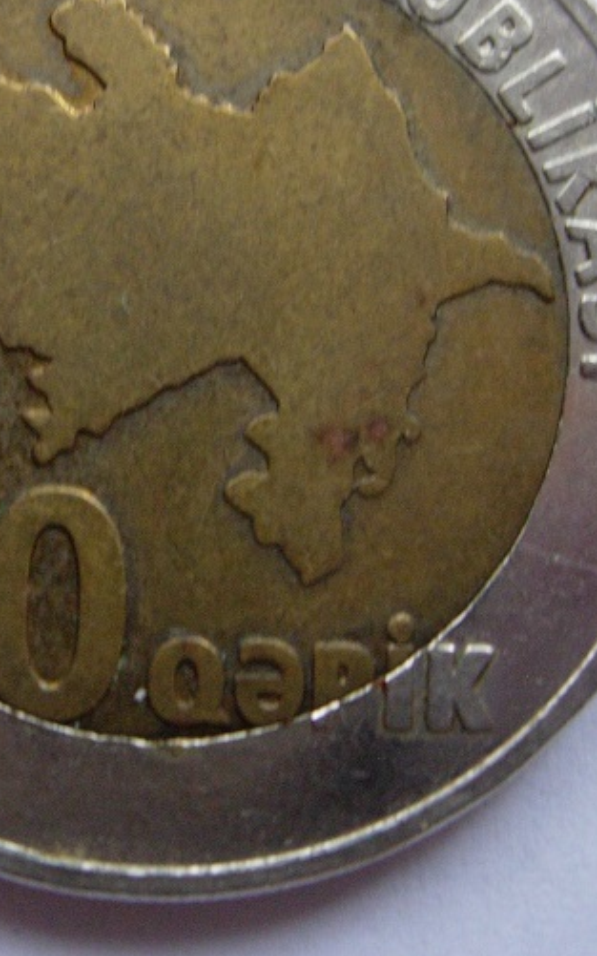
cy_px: 371
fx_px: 1901
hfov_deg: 17.7
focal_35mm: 73
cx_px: 134
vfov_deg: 28.1
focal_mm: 7.8
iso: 200
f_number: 2.8
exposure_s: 1/29.3
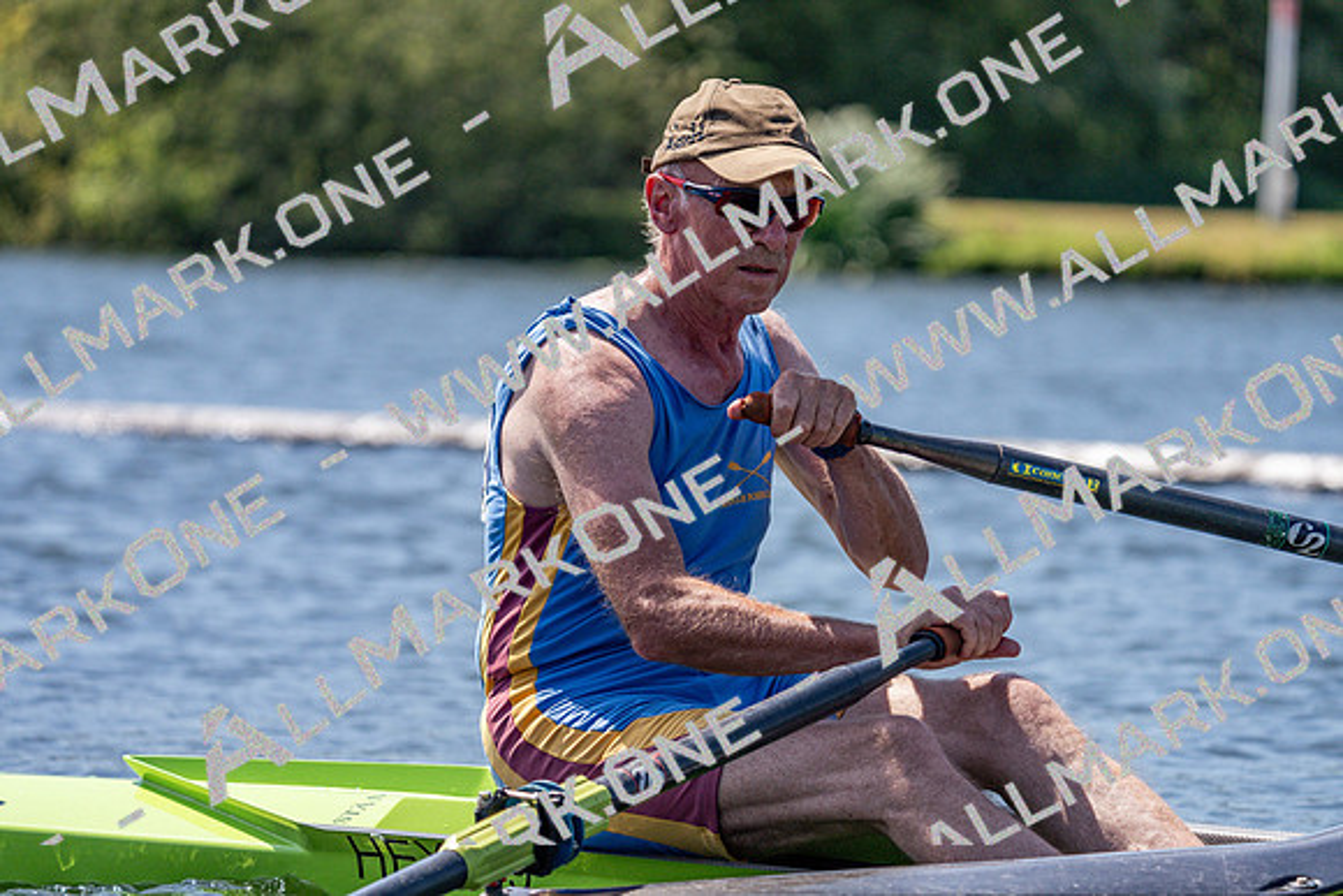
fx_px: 9664
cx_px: 672
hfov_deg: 7.9
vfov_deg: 5.3
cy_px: 448
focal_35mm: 259
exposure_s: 1/2000
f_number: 5.6
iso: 320
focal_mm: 259
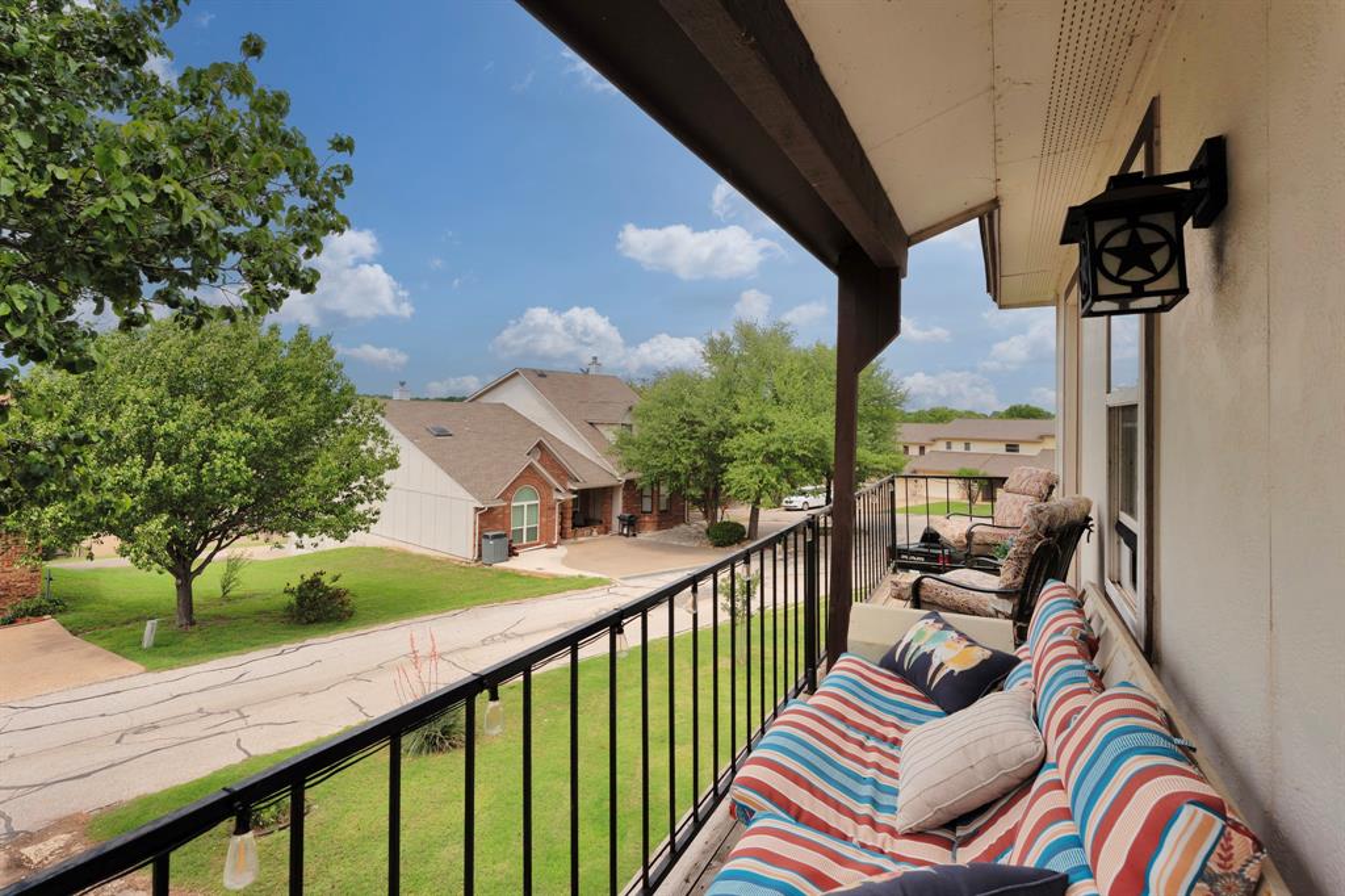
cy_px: 448
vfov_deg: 73.7
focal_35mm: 16
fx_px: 598
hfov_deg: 96.8
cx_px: 672
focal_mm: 16
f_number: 9
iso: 160
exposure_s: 1/400
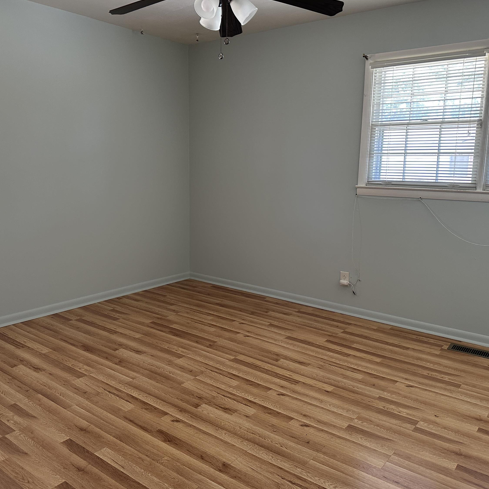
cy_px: 246
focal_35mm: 29
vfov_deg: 55.6
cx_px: 240
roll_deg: -0.8
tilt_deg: -9.2
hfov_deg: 55.6
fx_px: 463
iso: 250
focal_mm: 6.86
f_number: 1.78
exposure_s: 1/75
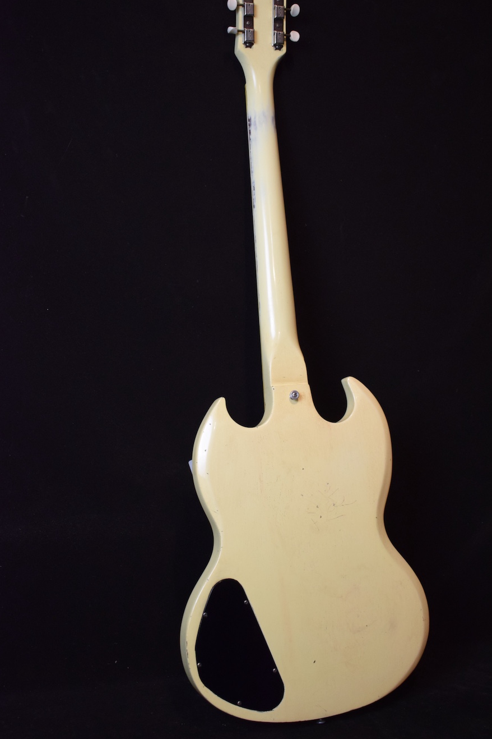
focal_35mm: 41
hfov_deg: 32.6
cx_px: 258
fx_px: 840
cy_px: 339
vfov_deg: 47.4
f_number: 4
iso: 1250
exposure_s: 1/60
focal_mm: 24
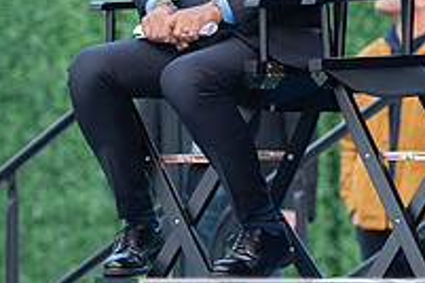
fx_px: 4415
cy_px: -35
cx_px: 237
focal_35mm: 374
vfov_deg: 3.7
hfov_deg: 5.5
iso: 1250
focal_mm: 120
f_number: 2.8
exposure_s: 1/1250
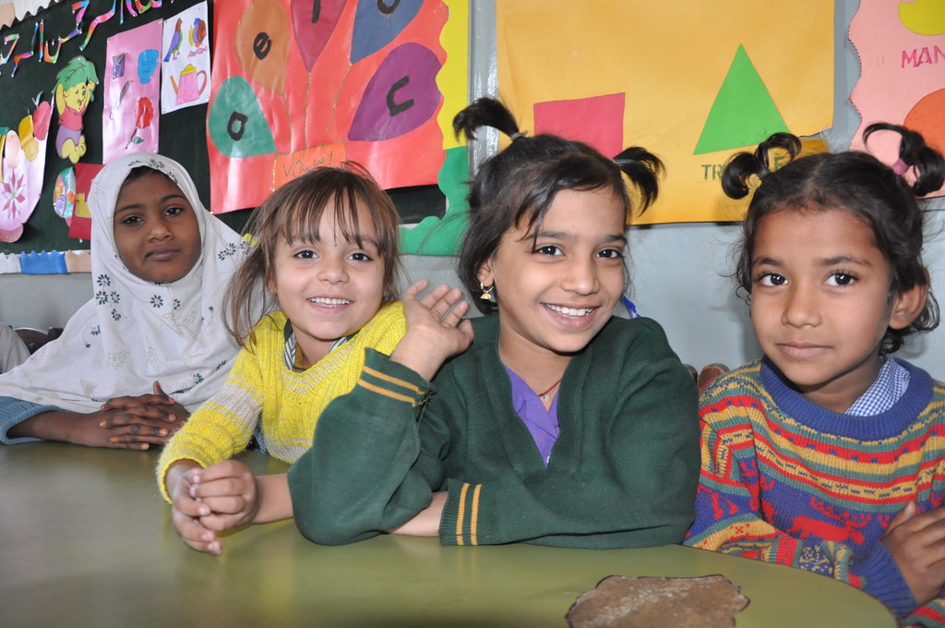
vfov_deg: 47.8
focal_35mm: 27
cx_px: 472
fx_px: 708
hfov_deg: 67.4
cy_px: 314
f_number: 3.5
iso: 800
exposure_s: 1/60
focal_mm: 18
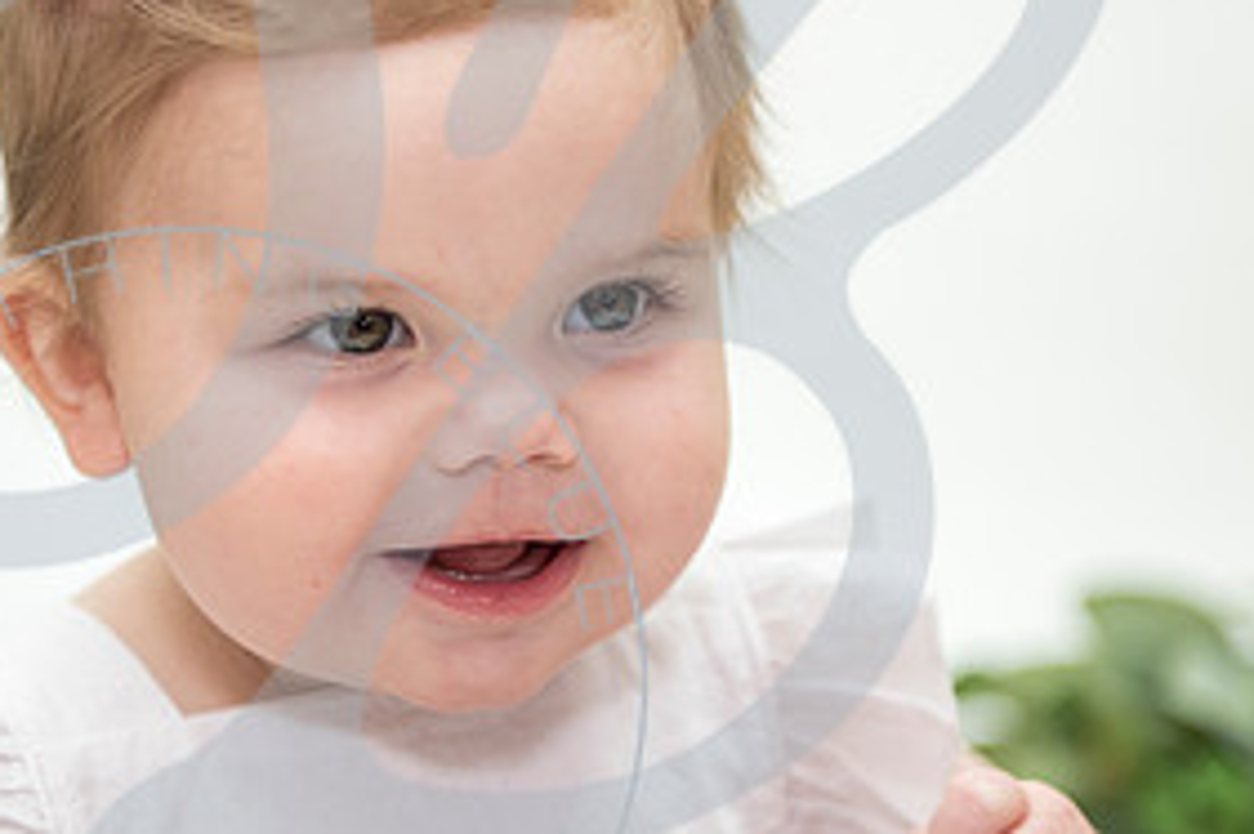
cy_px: 310
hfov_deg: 16.5
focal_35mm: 124
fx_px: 4317
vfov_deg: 11.0
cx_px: 411
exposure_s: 1/400
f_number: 2.8
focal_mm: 60
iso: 160
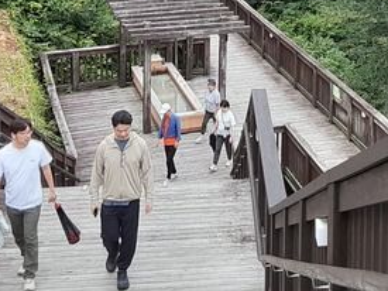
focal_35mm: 80
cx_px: 320
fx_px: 896
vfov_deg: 17.1
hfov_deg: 24.0
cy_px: -111
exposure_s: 1/143
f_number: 1.9
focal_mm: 2.91
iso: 40
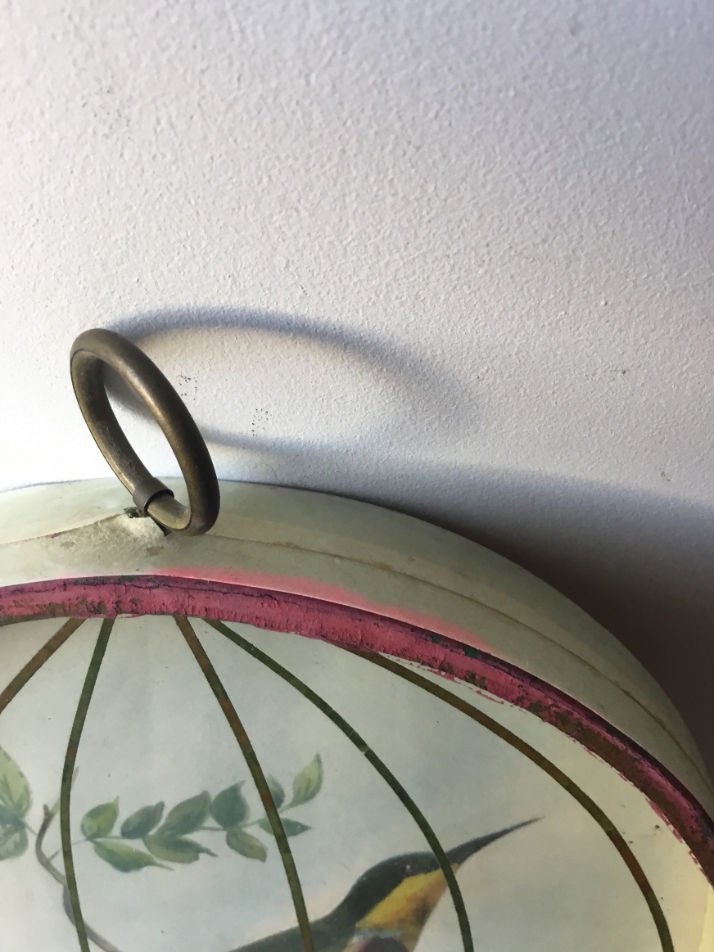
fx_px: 880
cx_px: 348
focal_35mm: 32
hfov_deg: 44.1
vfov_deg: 56.8
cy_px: 471
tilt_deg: -53.9
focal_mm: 3.3
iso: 32
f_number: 2.4
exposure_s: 1/33
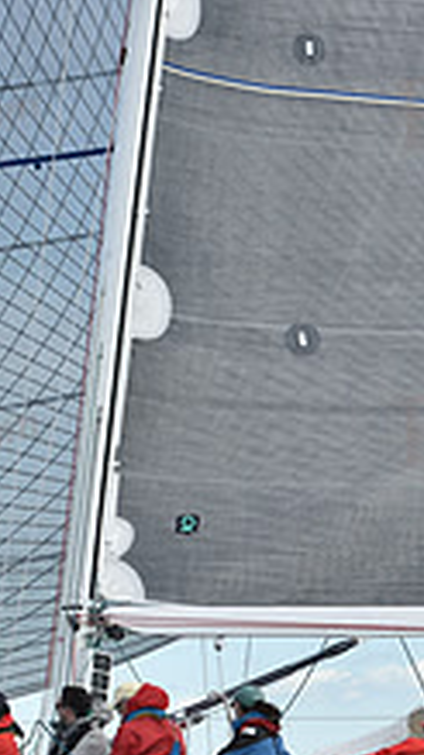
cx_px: 221
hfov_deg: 5.8
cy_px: 605
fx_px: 4162
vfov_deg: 10.3
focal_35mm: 208
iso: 320
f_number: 6.3
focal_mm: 75
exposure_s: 1/1000
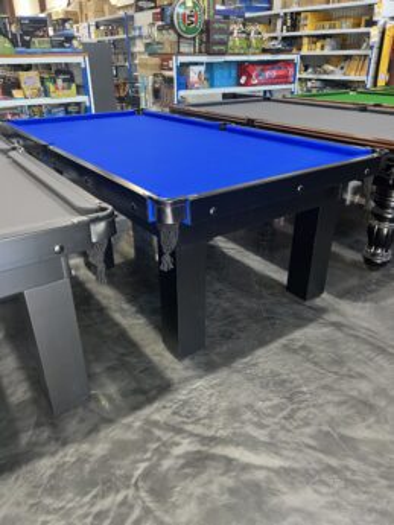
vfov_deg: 67.3
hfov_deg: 53.1
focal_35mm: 26
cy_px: 262
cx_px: 197
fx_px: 394
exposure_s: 1/50
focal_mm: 5.7
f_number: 1.5
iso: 100
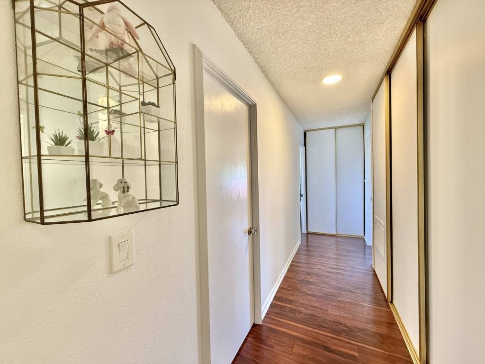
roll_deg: +1.7
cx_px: 242
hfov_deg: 102.1
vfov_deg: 85.7
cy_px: 182
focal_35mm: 14
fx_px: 196
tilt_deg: -1.3
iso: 160
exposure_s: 1/60
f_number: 2.2
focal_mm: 2.22
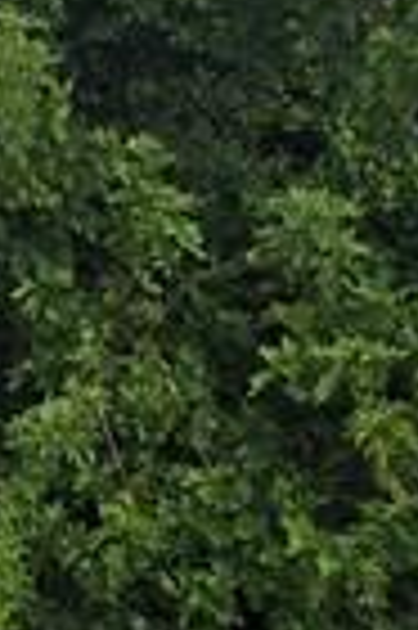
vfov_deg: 11.7
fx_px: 3055
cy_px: 216
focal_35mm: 175
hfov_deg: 7.8
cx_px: -40
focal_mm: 6.5
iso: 80
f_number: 1.4
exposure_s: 1/180
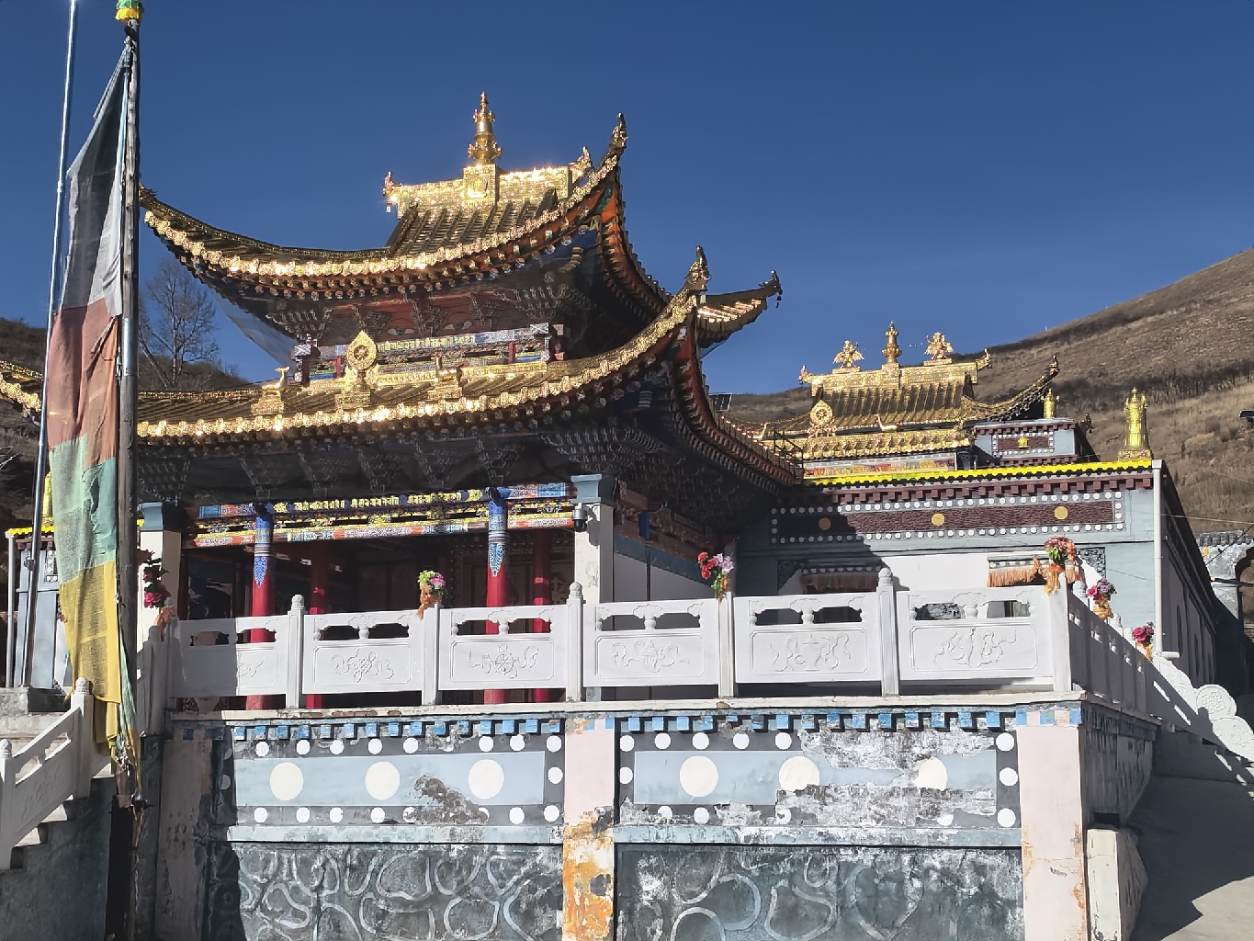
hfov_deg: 39.7
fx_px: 1739
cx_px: 627
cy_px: 470
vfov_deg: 30.3
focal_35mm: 48
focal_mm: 6.98
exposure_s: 1/13333
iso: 50
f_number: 2
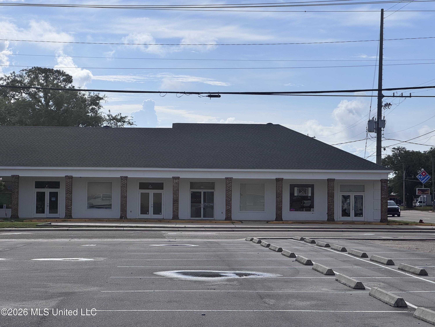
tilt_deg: +1.5
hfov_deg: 25.3
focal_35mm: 77
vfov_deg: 19.1
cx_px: 218
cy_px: 164
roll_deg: -0.9
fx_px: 968
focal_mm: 9
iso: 25
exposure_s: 1/2597
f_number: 2.8
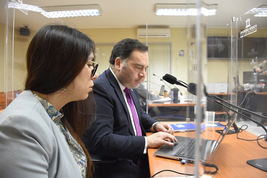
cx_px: 134
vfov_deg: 47.9
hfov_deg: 67.4
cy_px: 89
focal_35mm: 27
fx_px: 200
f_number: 4
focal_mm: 18
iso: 1800
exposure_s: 1/60
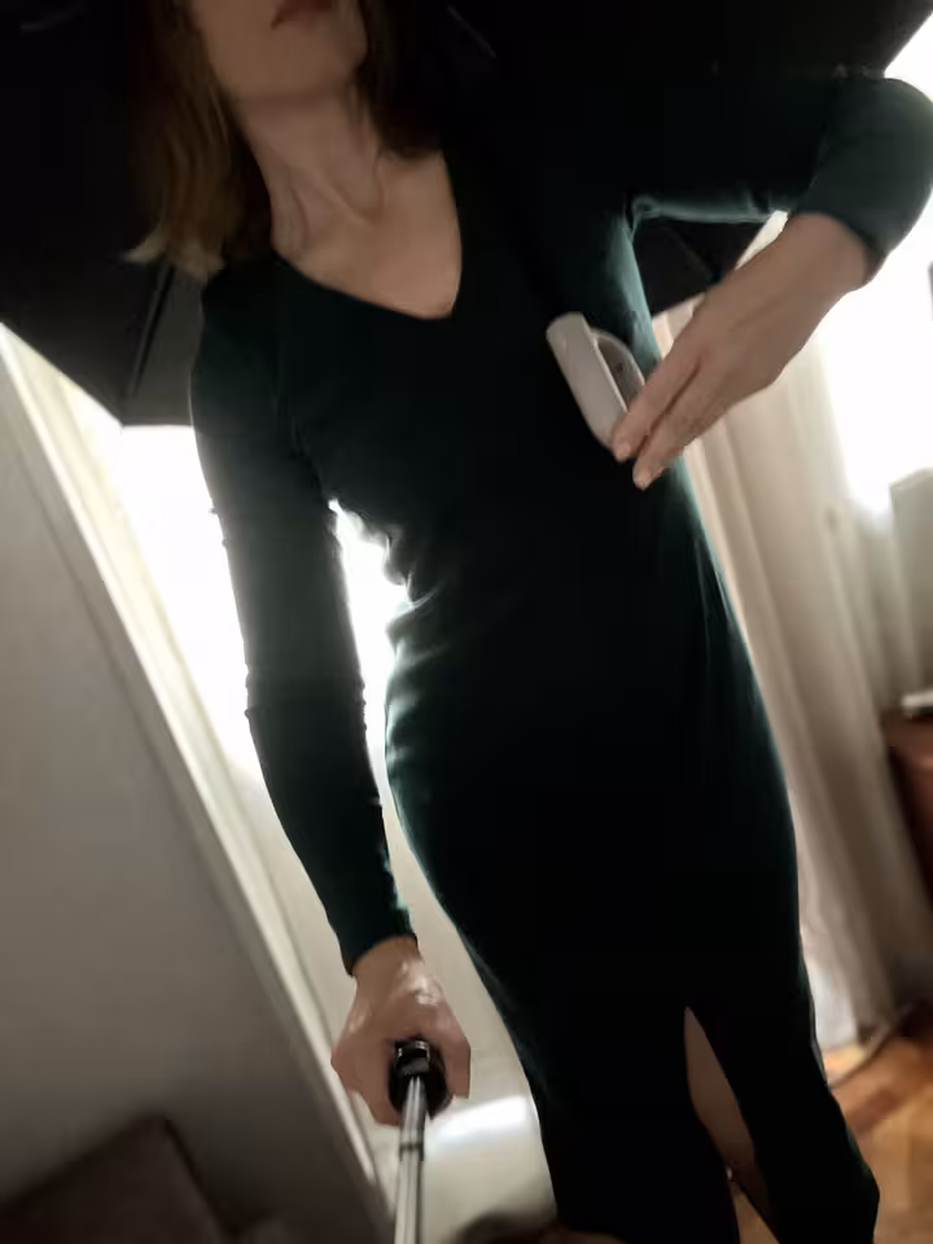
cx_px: 466
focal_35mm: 30
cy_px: 622
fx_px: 1078
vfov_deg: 60.0
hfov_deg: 46.8
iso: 640
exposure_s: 1/17
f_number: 1.9
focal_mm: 2.69
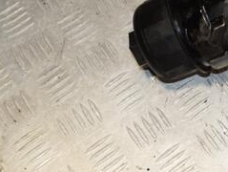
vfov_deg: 15.4
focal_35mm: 94
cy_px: -11
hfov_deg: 19.5
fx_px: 620
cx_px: 283
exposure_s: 1/200
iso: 800
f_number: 7.1
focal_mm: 26
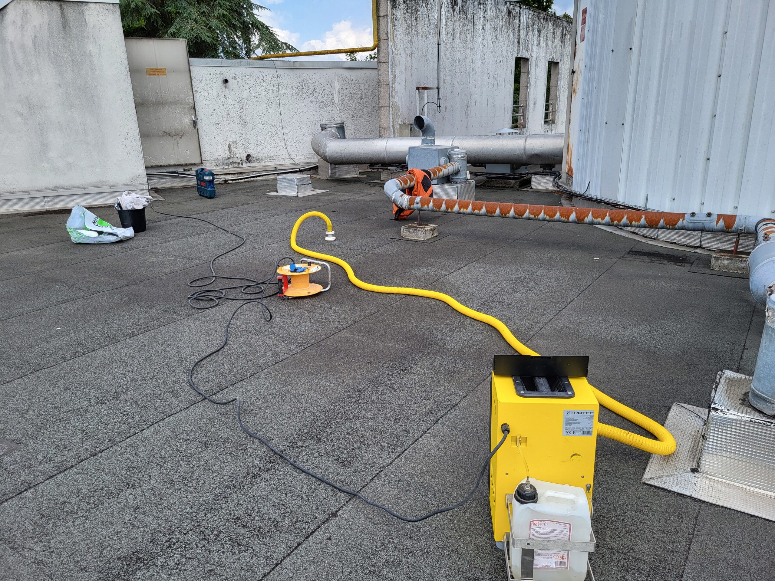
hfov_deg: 67.3
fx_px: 582
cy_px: 290
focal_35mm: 26
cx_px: 388
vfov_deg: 53.1
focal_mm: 5.4
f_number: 1.8
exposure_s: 1/1293
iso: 40
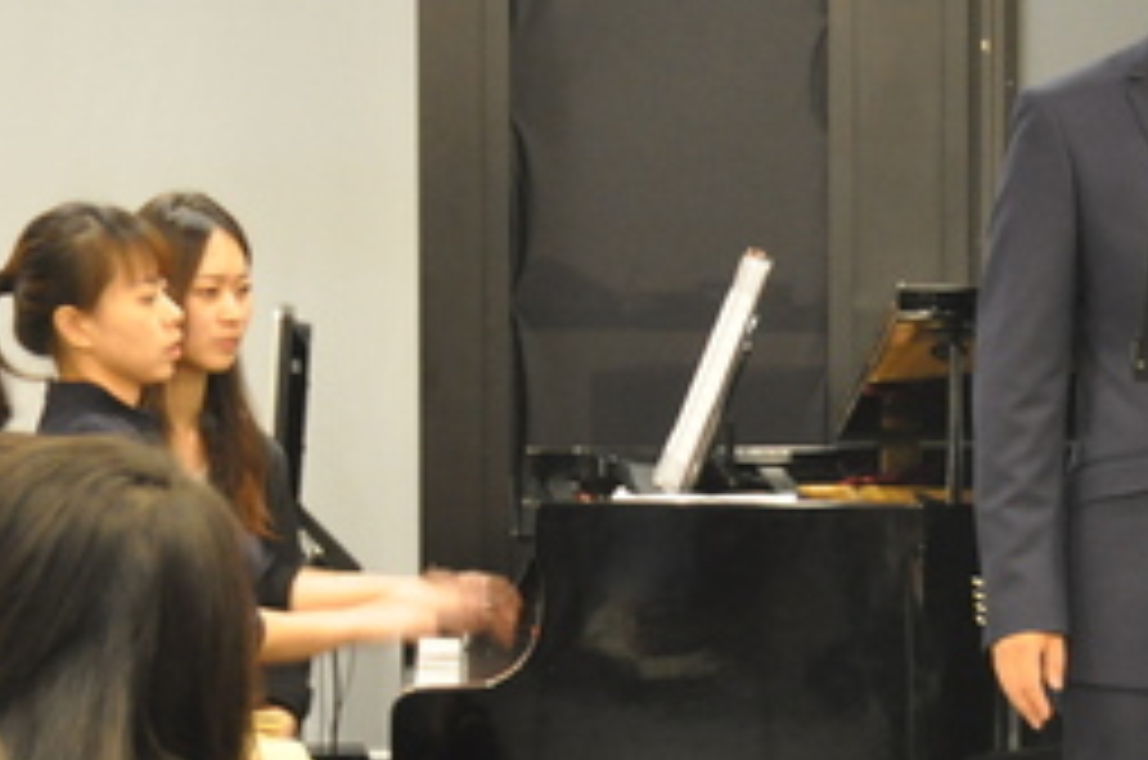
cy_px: 483
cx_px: 873
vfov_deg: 6.0
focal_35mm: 226
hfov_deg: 9.1
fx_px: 7205
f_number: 4.8
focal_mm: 55
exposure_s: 1/8
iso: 1400
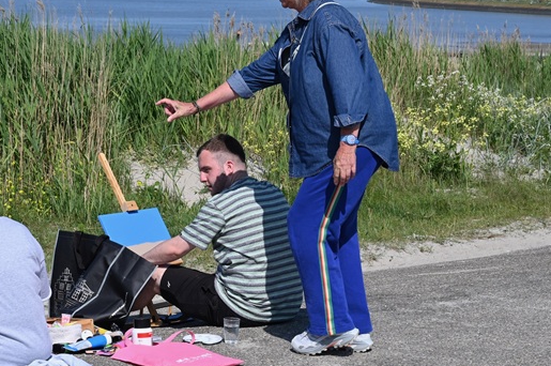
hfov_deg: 20.1
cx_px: 146
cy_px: 135
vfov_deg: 13.5
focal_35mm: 101
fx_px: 1544
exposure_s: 1/800
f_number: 14
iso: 500
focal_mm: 65
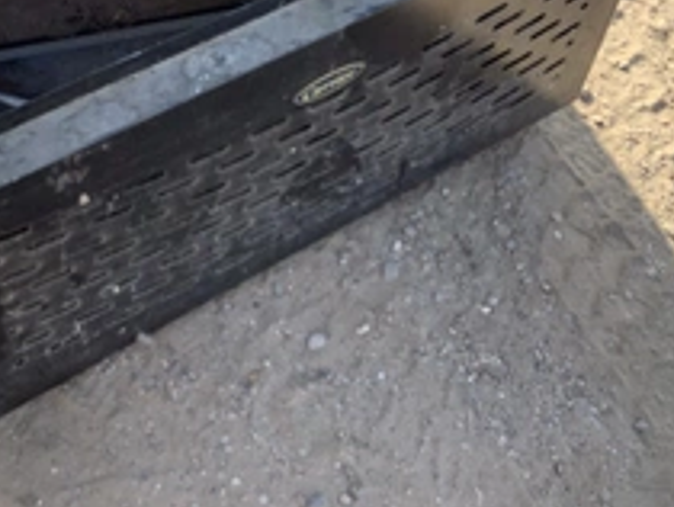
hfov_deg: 32.4
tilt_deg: -53.2
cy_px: 71
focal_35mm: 59
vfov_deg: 24.3
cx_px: 218
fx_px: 1150
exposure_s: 1/132
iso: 25
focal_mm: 3.3
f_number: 2.4
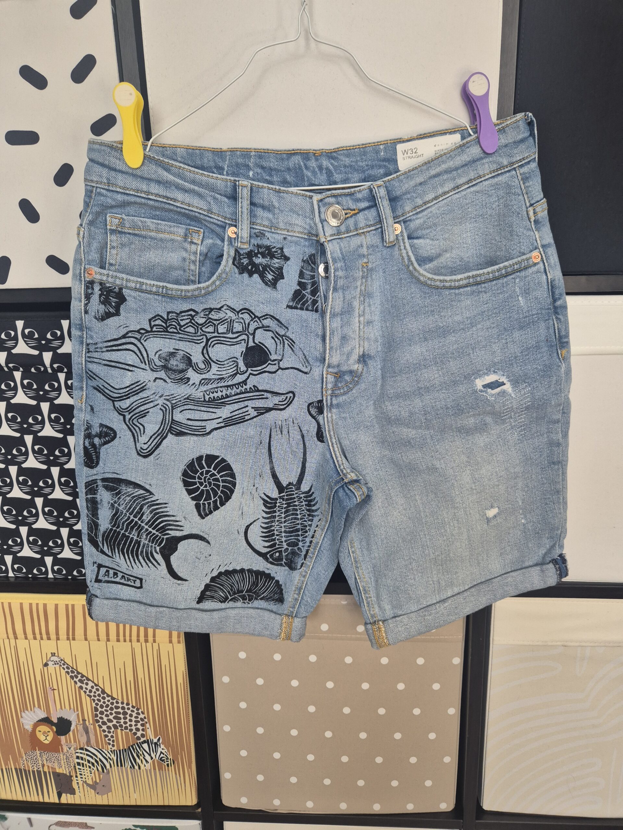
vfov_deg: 73.9
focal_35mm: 23
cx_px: 312
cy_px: 415
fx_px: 552
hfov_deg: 58.9
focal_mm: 5.4
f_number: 1.8
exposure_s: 1/100
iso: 160
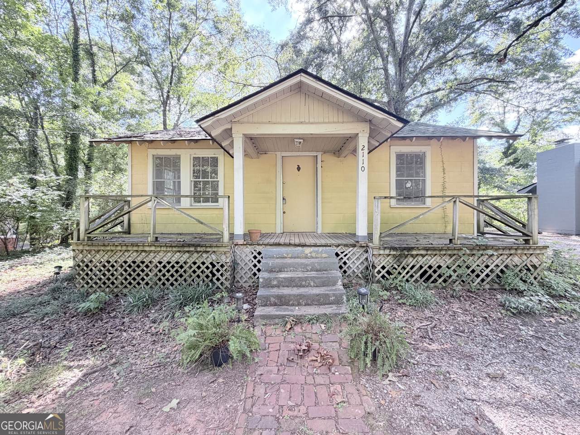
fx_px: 235
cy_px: 218
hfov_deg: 102.1
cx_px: 290
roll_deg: +0.5
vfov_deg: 85.7
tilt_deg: +1.2
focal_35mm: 14
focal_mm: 2.22
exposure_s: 1/121
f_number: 2.2
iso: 100
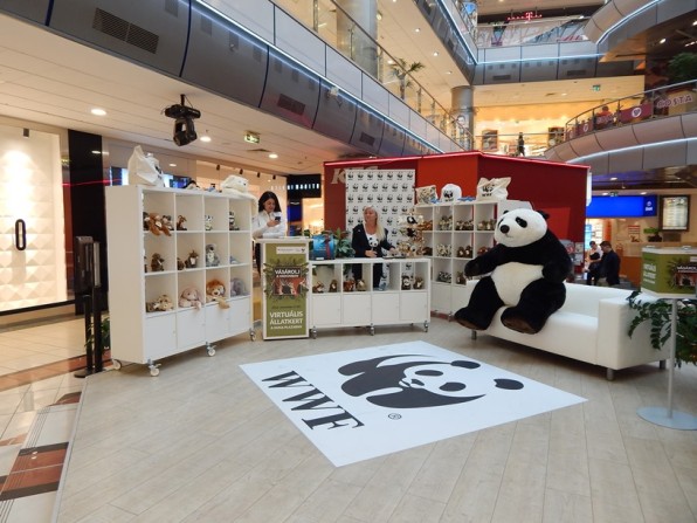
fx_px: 443
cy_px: 262
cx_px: 348
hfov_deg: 76.4
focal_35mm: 22
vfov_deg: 61.1
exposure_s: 1/30
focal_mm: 4
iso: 140
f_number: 3
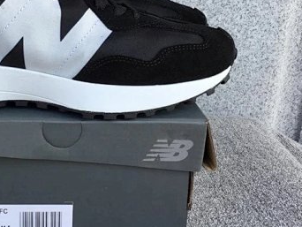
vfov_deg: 25.2
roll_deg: -0.9
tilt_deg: -18.8
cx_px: 53
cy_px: 81
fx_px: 506
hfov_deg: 32.2
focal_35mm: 58
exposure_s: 1/135
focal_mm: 3.3
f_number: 2.4
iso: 25
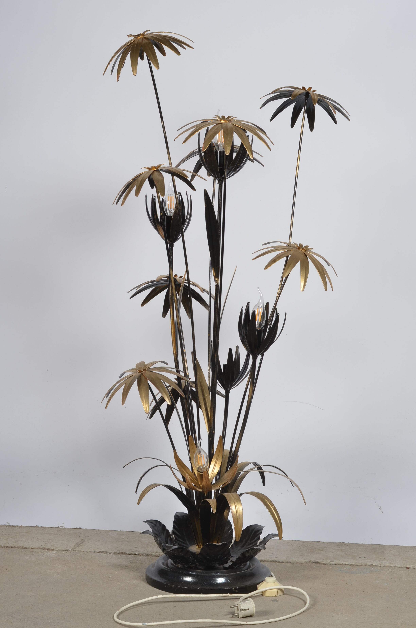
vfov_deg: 27.0
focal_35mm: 75
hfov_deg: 18.1
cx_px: 208
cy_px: 314
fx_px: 1306
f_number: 11
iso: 100
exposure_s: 1/125
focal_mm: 50
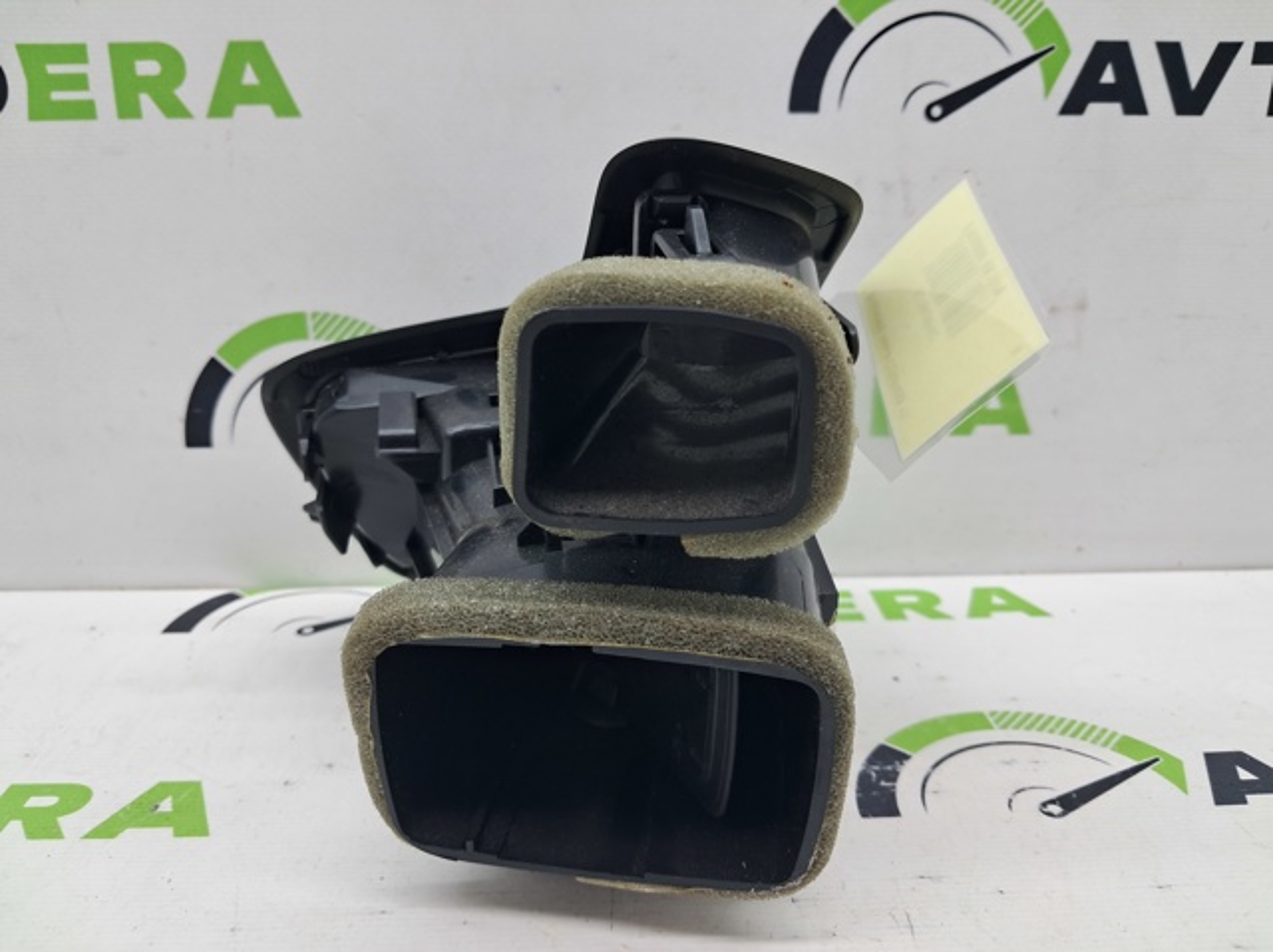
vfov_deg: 51.3
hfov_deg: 65.4
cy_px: 476
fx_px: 992
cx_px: 636
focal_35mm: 27
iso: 50
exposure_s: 1/60
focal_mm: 4
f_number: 1.8
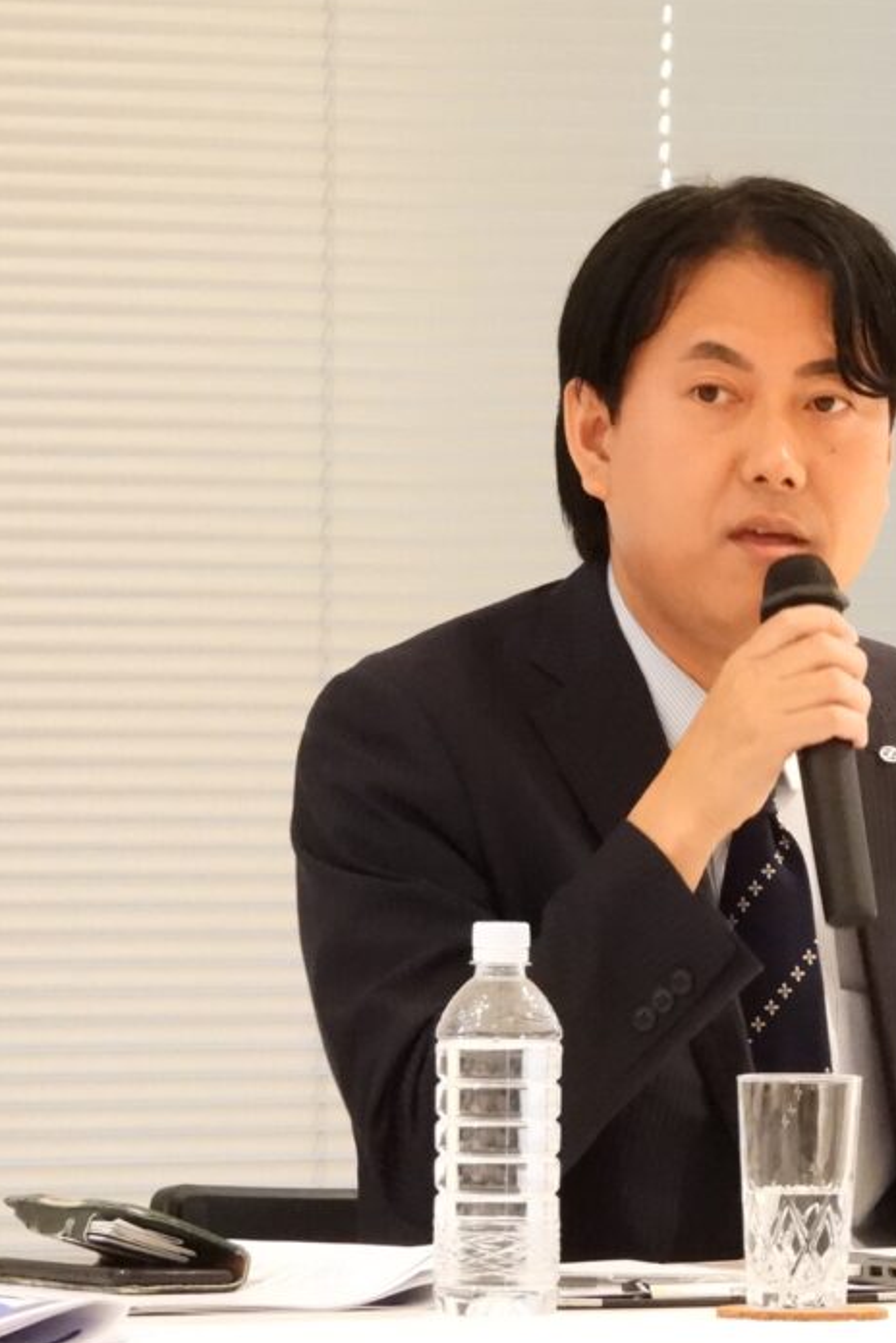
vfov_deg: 6.1
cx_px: 767
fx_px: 12568
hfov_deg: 4.1
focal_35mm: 337
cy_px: 626
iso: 1600
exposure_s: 1/40
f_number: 4.5
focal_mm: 39.3
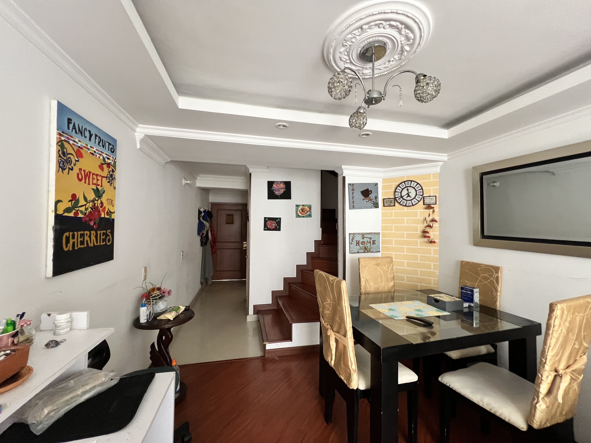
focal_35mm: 13
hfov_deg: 106.2
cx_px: 296
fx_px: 222
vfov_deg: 89.9
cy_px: 222
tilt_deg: +0.4
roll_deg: -1.5
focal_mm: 1.57
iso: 250
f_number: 1.8
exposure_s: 1/64
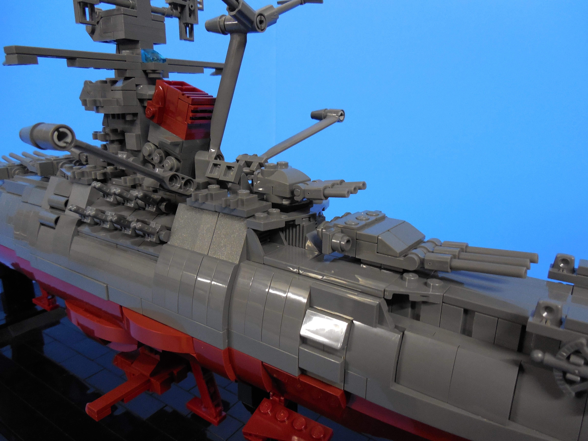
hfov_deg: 69.4
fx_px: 425
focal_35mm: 25
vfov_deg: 54.9
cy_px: 220
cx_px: 294
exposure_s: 1/10
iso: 400
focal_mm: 4.5
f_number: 3.3
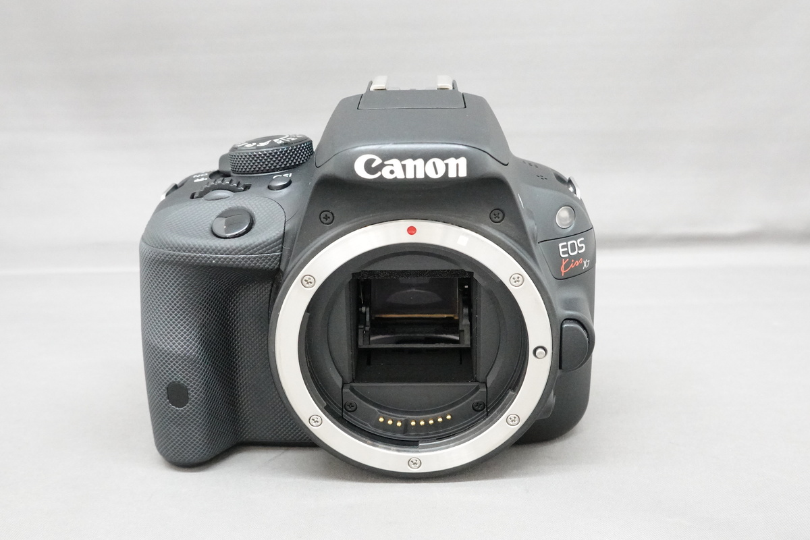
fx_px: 967
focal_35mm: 43
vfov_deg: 31.2
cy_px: 270
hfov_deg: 45.4
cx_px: 405
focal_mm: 15.9
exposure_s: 1/50
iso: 4000
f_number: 5.6
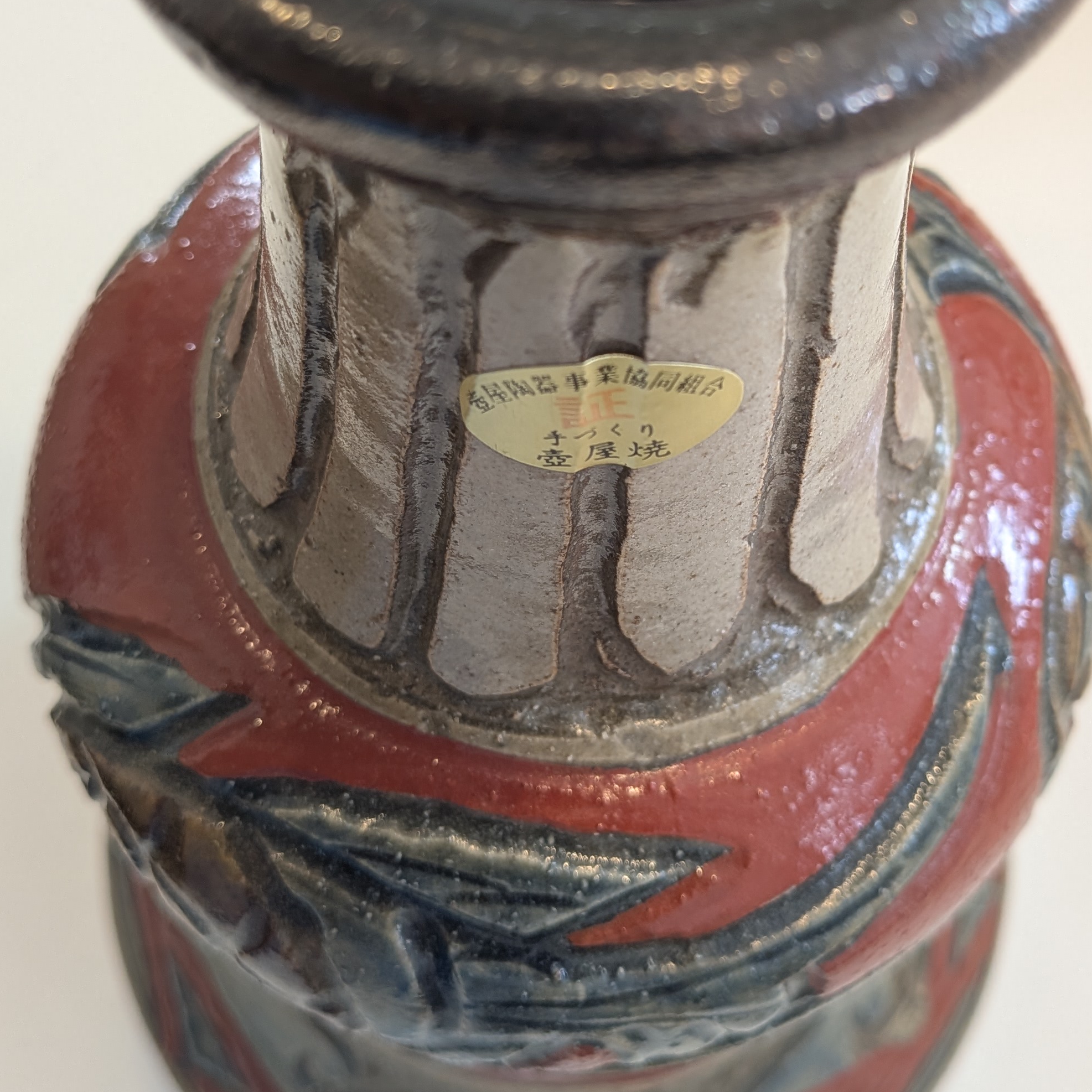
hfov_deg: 39.2
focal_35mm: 43
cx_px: 571
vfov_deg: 38.9
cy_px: 418
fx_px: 1535
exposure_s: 1/40
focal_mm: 4.53
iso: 63
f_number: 1.7
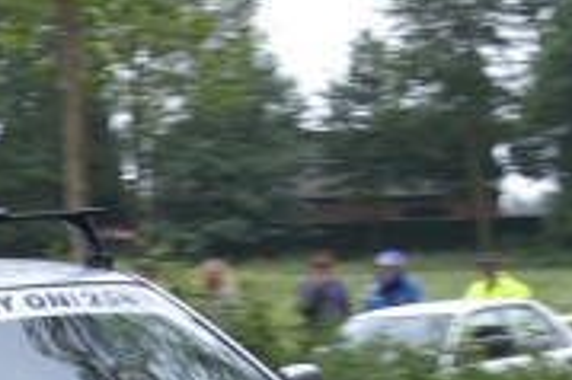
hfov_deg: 9.1
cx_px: 3
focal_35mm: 226
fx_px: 3582
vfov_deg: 6.0
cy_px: 474
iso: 100
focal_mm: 45
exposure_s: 1/80
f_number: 5.6
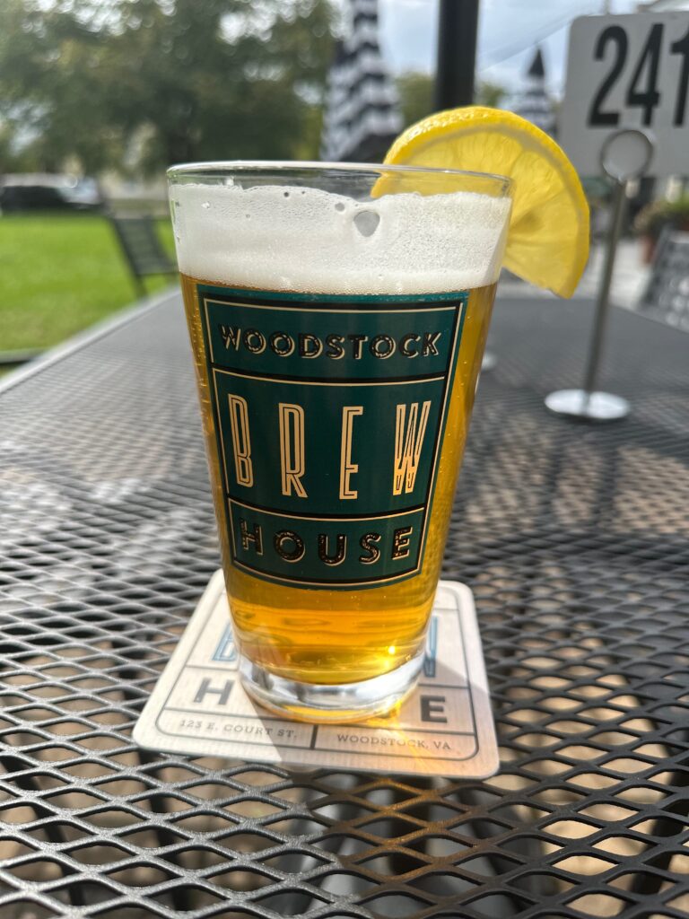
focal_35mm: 24
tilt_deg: -21.2
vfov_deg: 71.6
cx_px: 344
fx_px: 637
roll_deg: -1.4
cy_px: 460
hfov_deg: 56.8
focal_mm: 6.86
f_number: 1.78
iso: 80
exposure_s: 1/2299
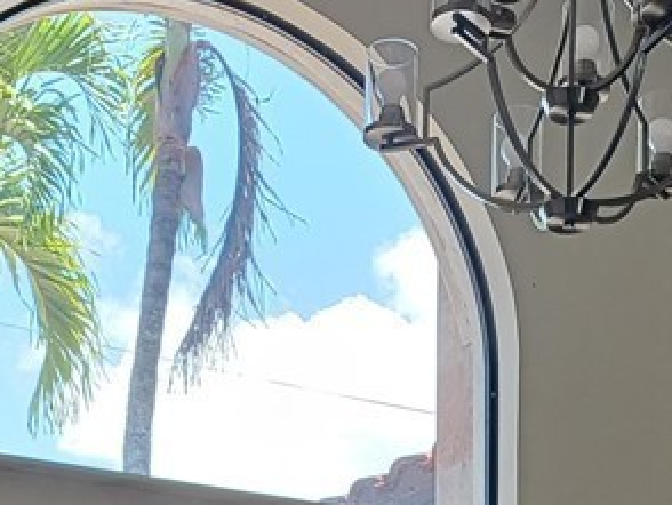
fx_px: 1826
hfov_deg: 20.8
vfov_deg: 14.3
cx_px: 283
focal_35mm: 94
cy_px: 841
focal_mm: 4
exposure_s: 1/60
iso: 50
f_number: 1.8
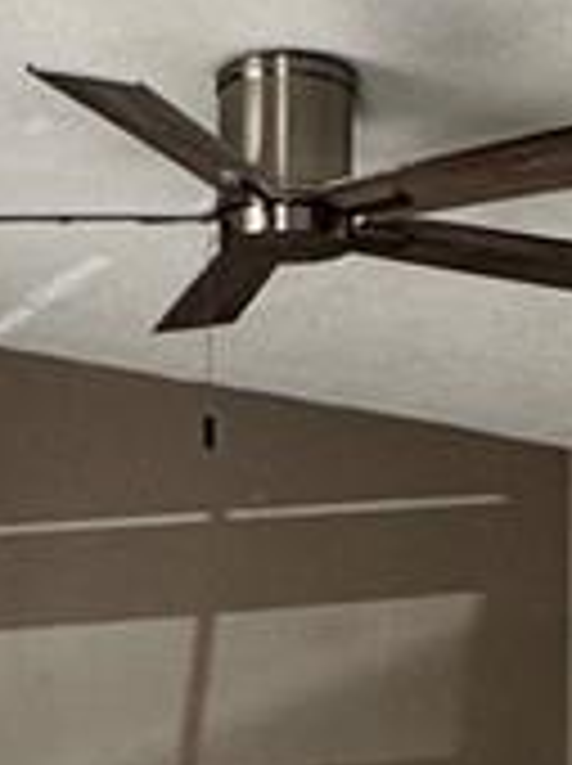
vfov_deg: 18.5
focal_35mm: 99
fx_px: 2187
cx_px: 387
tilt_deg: -2.3
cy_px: 999
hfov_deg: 14.9
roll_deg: -0.4
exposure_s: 1/99
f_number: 2.2
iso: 125
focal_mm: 2.22
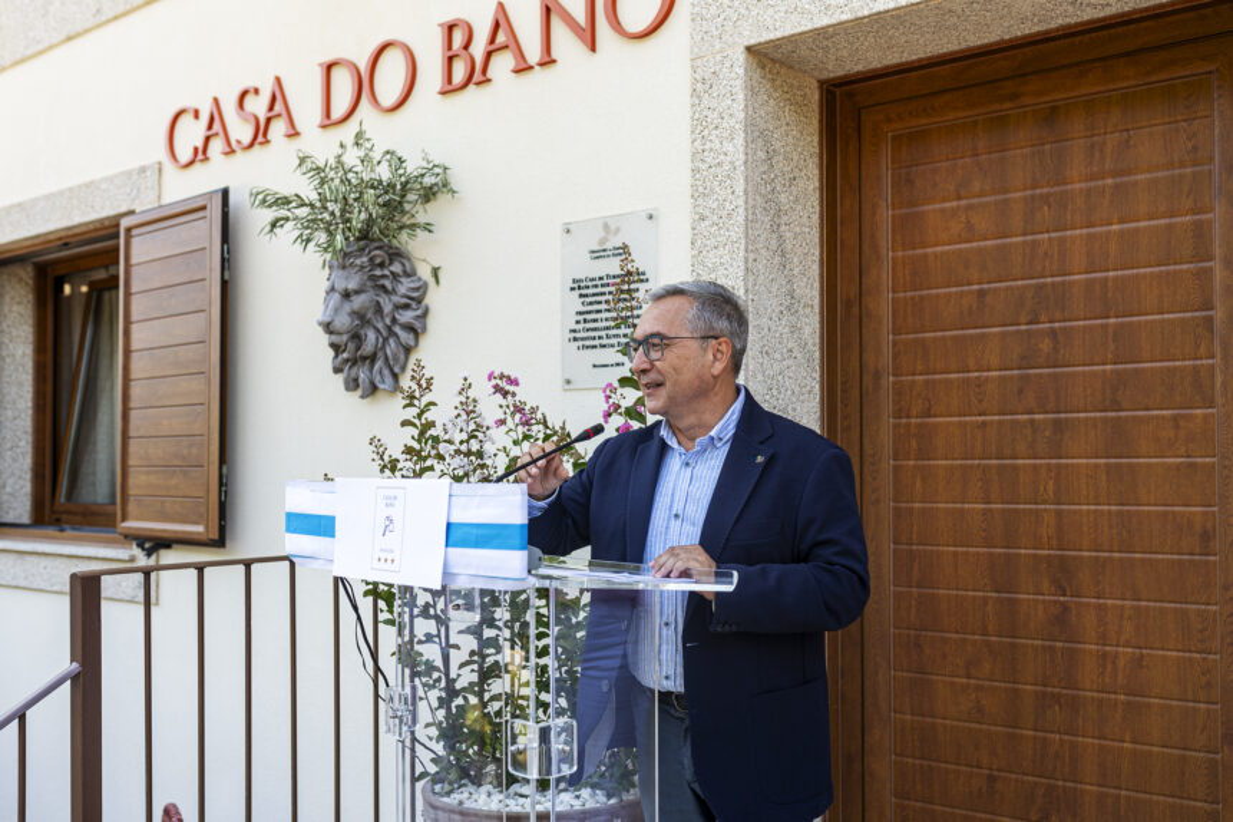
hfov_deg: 54.4
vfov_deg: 37.8
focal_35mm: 35
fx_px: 1198
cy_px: 411
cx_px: 616
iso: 200
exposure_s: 1/250
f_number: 4
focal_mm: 35
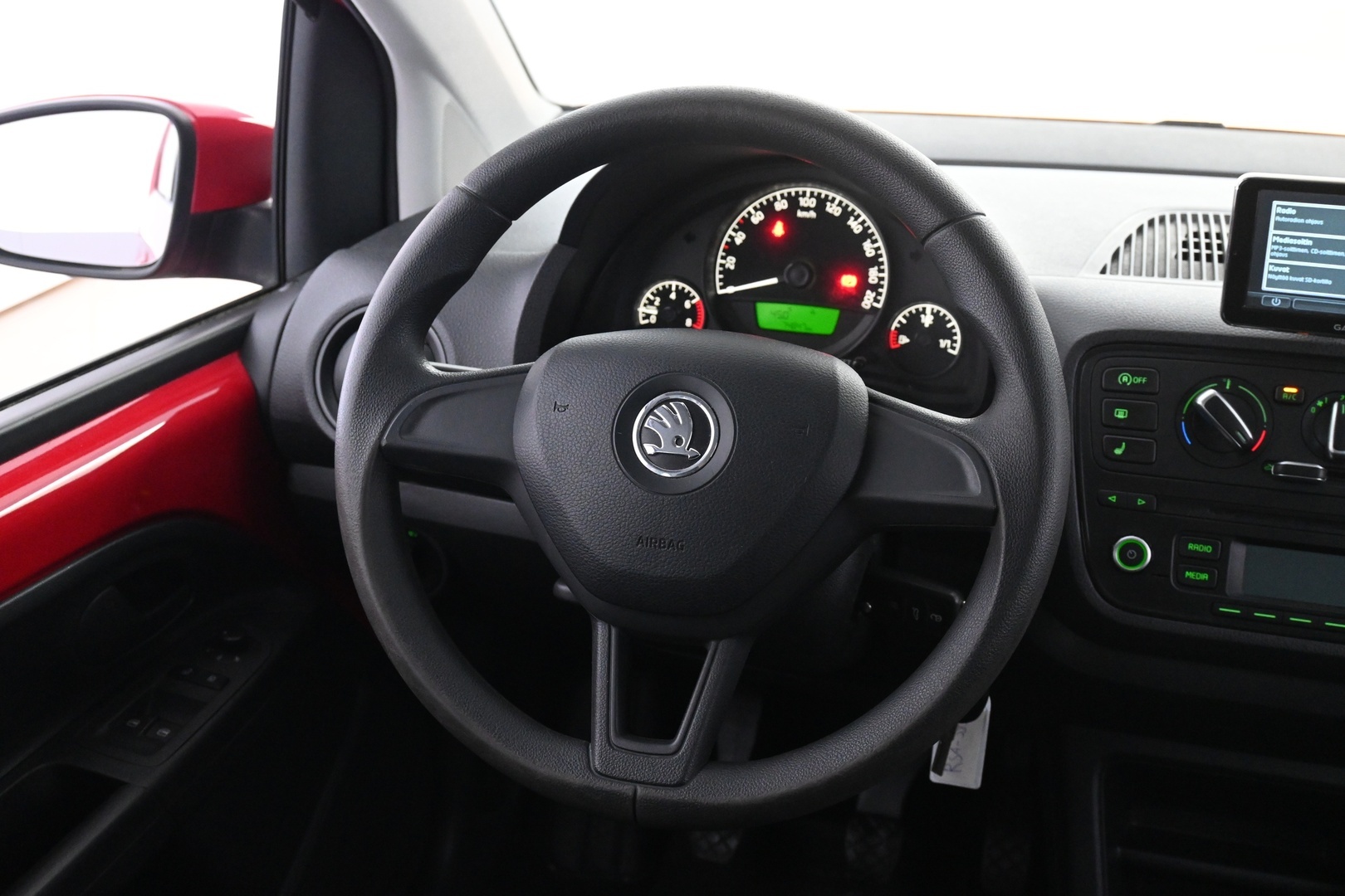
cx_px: 672
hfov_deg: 49.6
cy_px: 448
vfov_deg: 34.2
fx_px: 1457
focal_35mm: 39
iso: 3600
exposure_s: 1/40
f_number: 4.5
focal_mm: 26
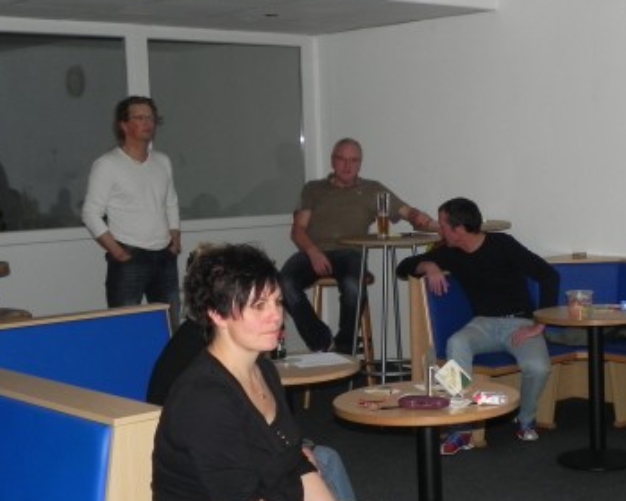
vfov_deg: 23.1
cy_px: 292
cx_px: 467
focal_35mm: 66
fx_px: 1223
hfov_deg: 28.3
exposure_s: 1/30
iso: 225
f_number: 3.2
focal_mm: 6.6
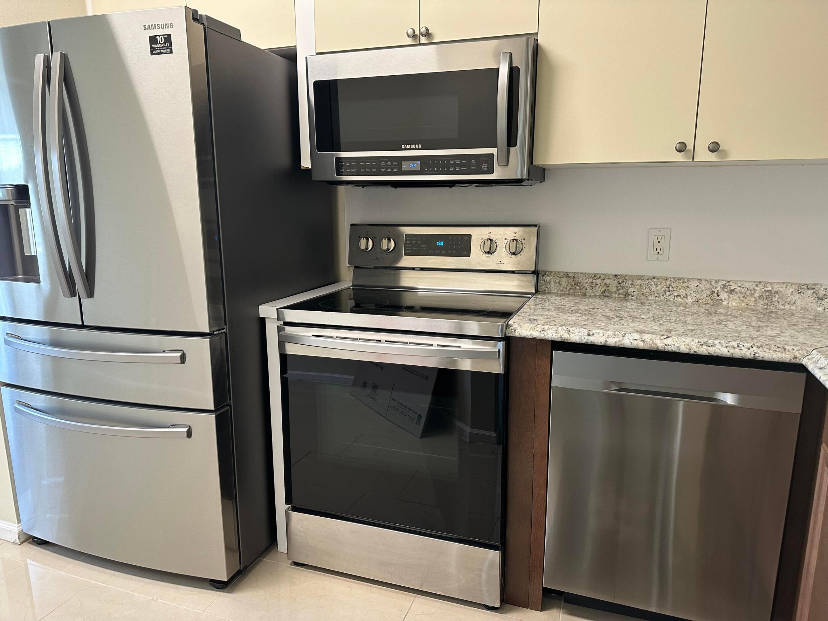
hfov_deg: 71.6
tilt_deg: -10.4
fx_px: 574
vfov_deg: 56.8
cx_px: 414
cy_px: 310
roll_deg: -0.2
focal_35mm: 24
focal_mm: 6.86
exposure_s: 1/60
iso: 250
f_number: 1.78
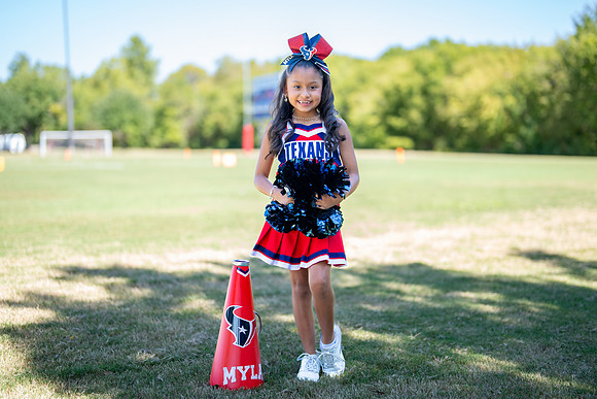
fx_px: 921
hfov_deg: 35.9
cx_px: 303
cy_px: 201
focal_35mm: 56
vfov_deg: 24.4
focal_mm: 50
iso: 100
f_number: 1.2
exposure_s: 1/1250
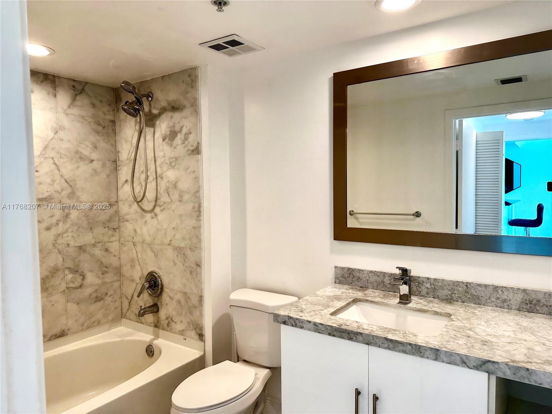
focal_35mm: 24
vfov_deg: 56.8
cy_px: 207
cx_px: 276
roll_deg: +0.5
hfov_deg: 71.6
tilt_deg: -2.8
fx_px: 383
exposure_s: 1/120
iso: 80
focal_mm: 6.86
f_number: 1.78
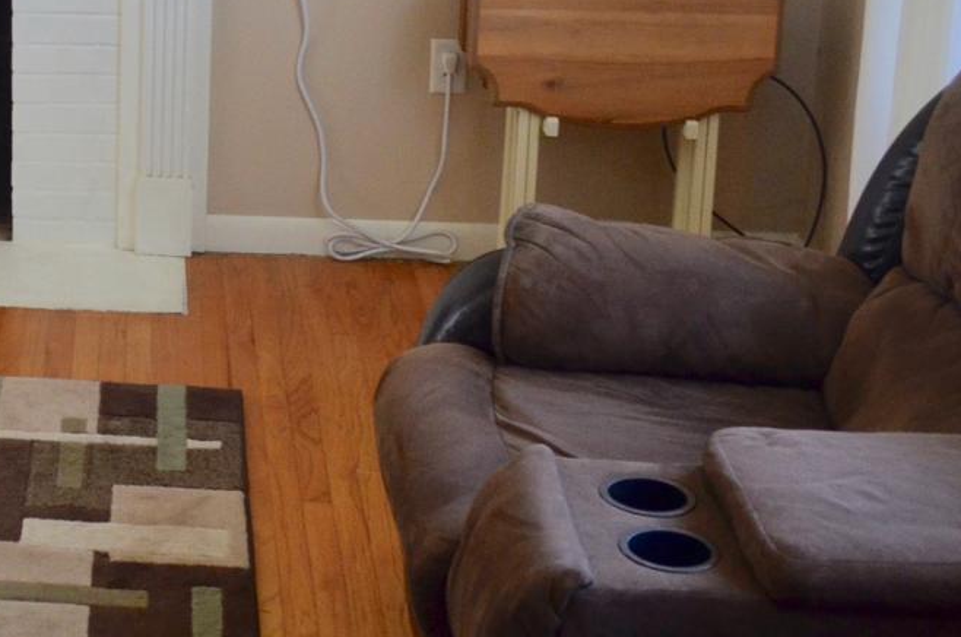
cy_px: 15
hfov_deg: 21.8
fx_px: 2238
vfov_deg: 15.9
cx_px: -298
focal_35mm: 84
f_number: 5.6
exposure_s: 1/125
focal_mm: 18
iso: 400
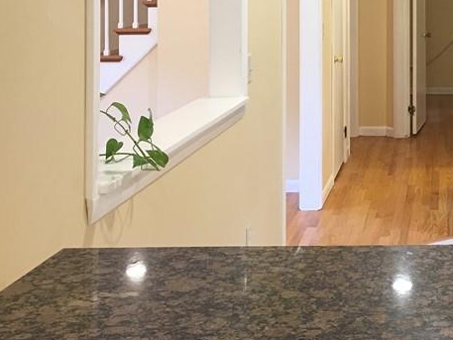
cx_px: 441
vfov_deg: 21.6
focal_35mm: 65
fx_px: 851
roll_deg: +0.1
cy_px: -19
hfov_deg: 28.2
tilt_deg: +1.4
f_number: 2.2
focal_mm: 4.15
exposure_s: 1/15
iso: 32
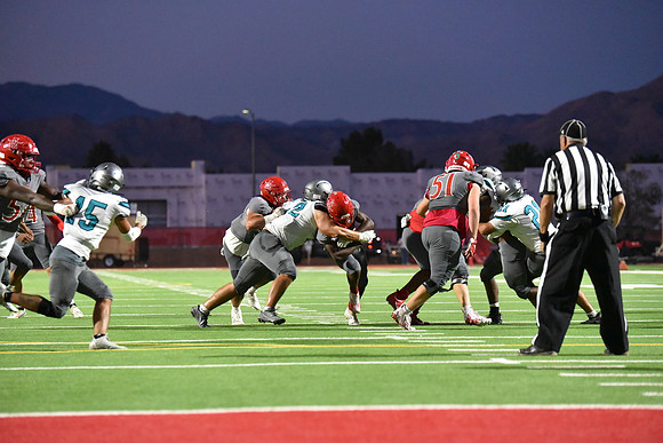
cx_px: 332
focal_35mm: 135
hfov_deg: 15.2
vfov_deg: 10.2
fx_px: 2487
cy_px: 222
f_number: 2.8
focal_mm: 135
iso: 12800
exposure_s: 1/1000
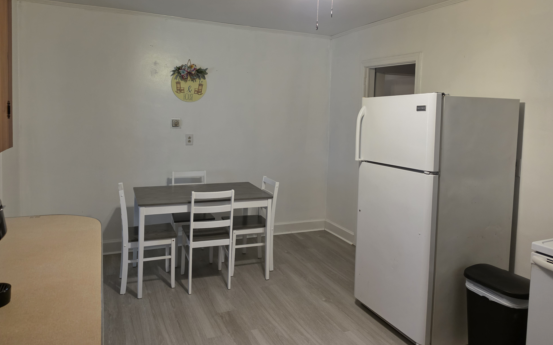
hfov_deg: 72.5
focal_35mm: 25
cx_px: 278
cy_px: 138
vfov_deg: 49.0
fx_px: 377
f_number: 1.4
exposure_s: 1/120
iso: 320
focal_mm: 6.5
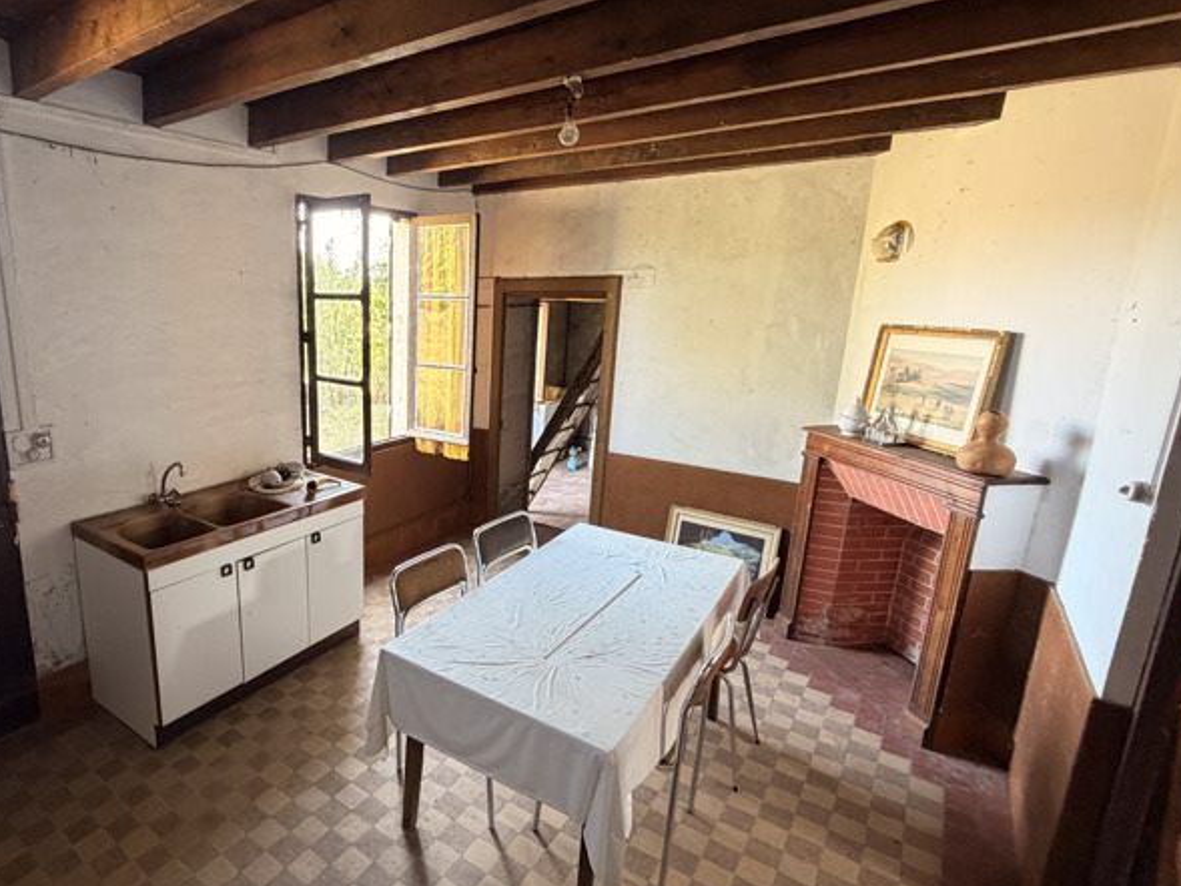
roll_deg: -0.1
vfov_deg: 68.7
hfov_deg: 82.1
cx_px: 405
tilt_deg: -11.6
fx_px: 648
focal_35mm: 19
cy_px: 437
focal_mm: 2.22
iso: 320
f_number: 2.2
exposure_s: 1/80
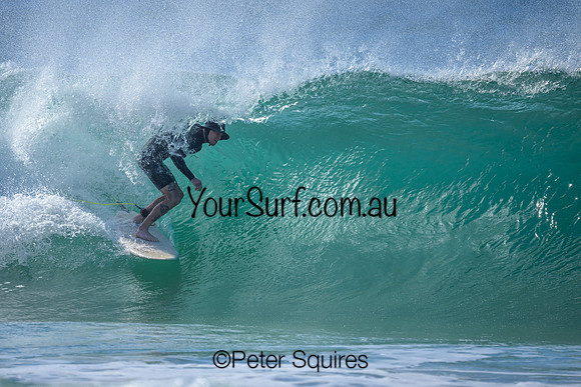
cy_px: 186
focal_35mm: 960
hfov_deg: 2.1
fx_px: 15495
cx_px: 262
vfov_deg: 1.4
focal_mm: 800
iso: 280
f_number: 6.3
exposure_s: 1/2000
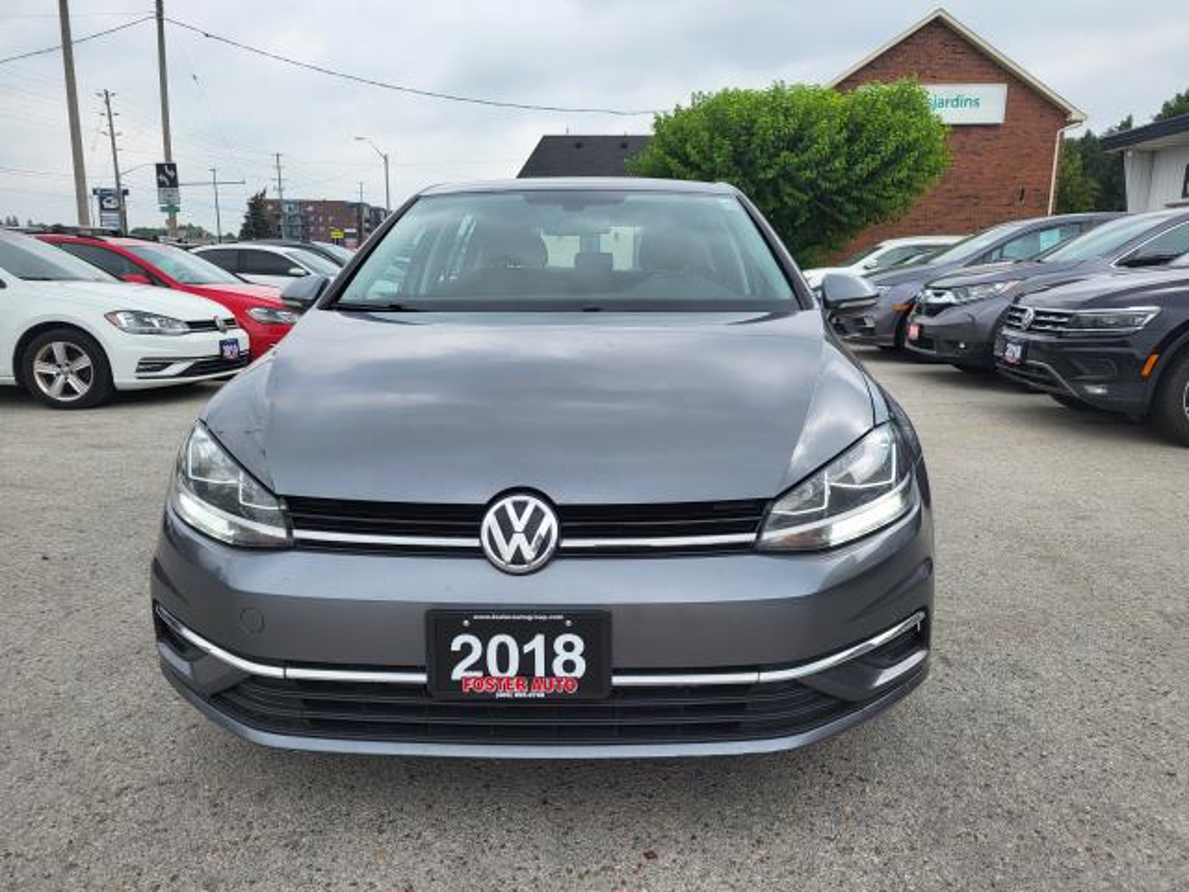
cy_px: 446
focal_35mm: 26
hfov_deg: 67.3
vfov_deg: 53.1
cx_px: 594
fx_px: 893
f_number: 1.8
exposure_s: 1/880
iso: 40
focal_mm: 5.4
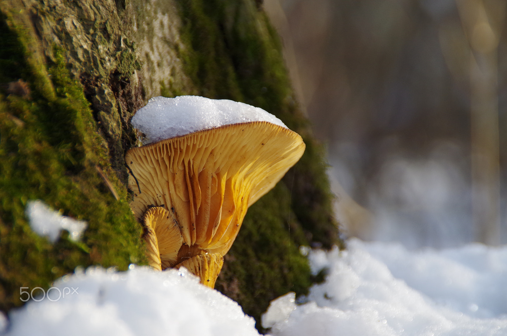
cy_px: 168
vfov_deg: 4.6
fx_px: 4215
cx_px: 254
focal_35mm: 300
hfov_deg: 6.9
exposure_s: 1/200
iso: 400
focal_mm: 200
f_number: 6.3
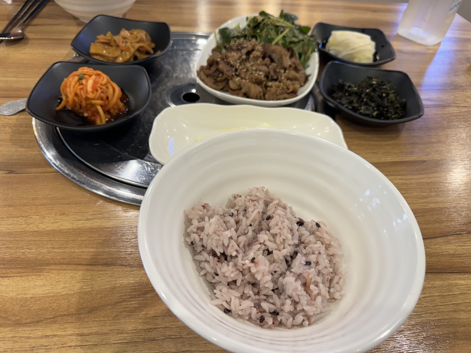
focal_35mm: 24
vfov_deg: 56.8
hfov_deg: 71.6
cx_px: 236
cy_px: 176
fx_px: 327
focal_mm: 6.76
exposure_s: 1/120
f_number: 1.78
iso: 160
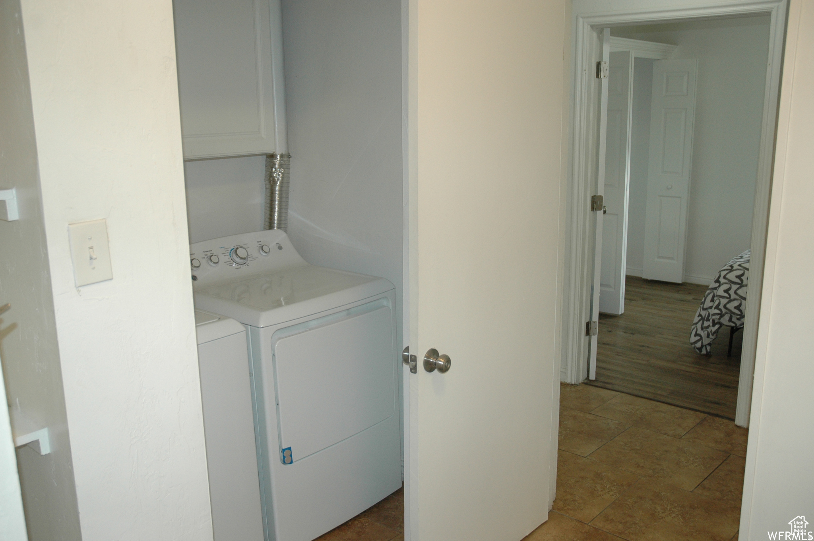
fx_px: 813
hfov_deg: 53.2
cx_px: 407
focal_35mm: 36
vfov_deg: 36.8
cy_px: 270
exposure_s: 1/80
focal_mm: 24
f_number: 3.8
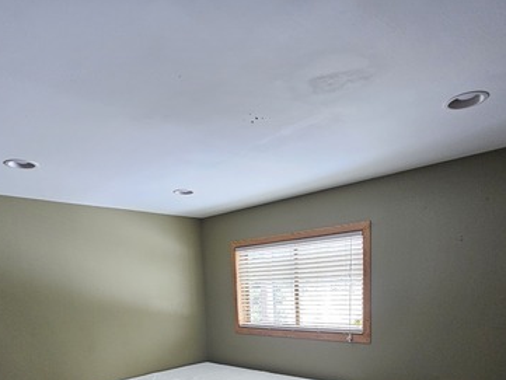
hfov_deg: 71.6
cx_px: 246
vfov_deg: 50.4
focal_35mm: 24
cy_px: 342
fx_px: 351
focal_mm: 2.2
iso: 400
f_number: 2.2
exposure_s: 1/77
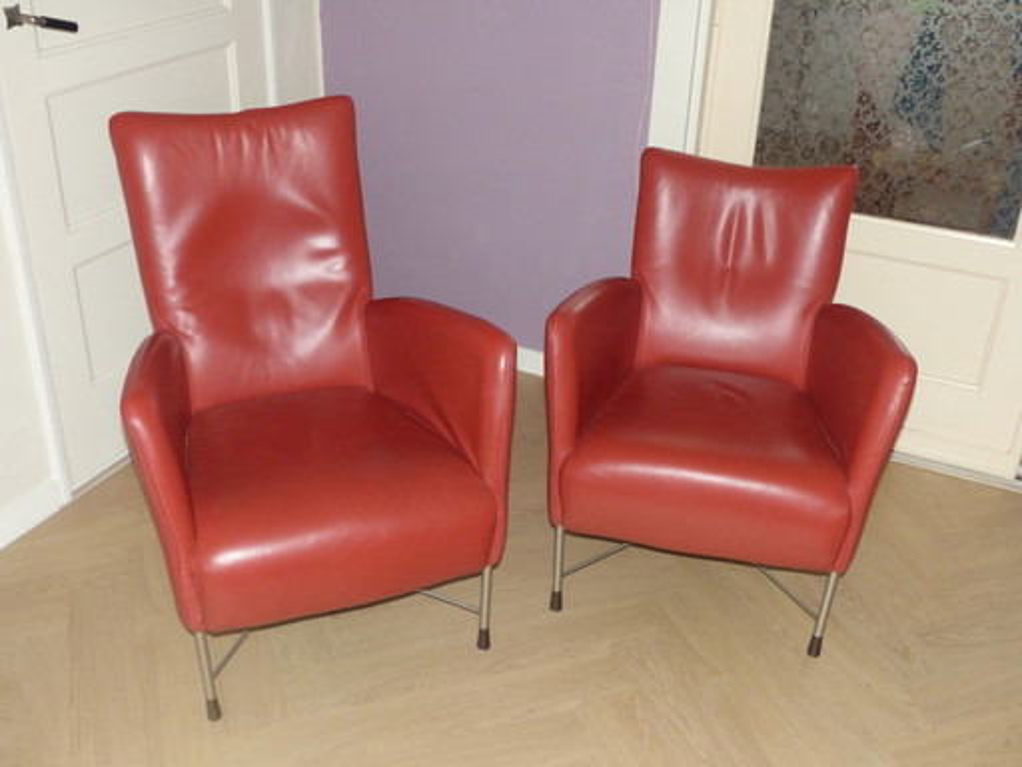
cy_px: 384
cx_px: 511
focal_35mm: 38
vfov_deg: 37.7
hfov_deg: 49.0
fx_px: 1122
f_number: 2.8
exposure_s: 1/60
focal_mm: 6.8
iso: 400
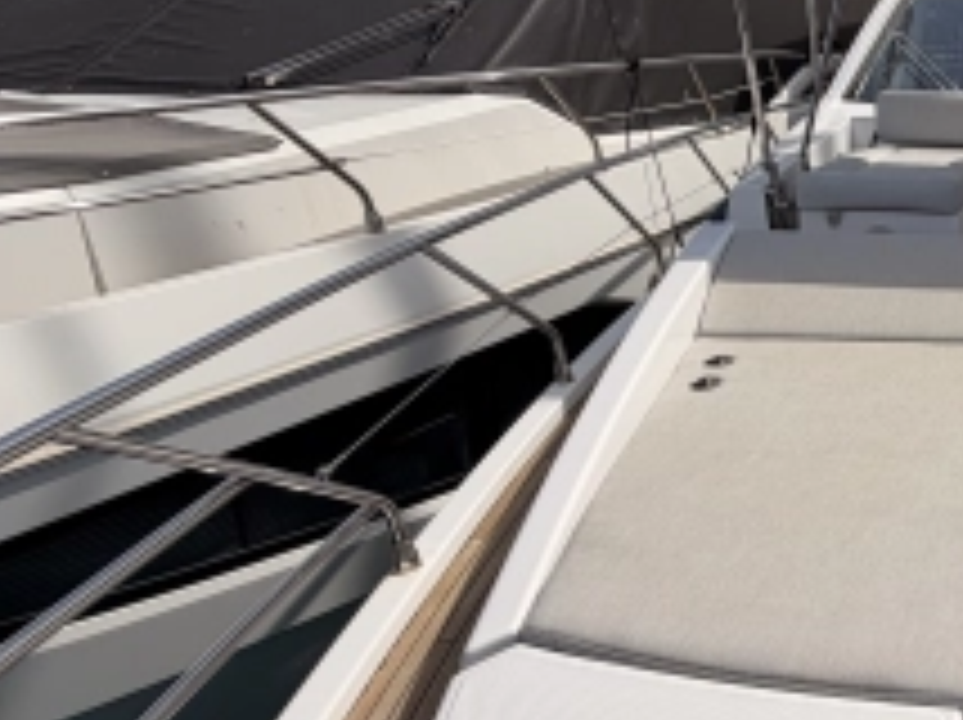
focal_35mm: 36
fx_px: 1000
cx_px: 1179
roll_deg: -1.7
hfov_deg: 37.5
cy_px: 394
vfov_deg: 39.5
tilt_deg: -21.4
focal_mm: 2.22
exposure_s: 1/2237
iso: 20
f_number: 2.2
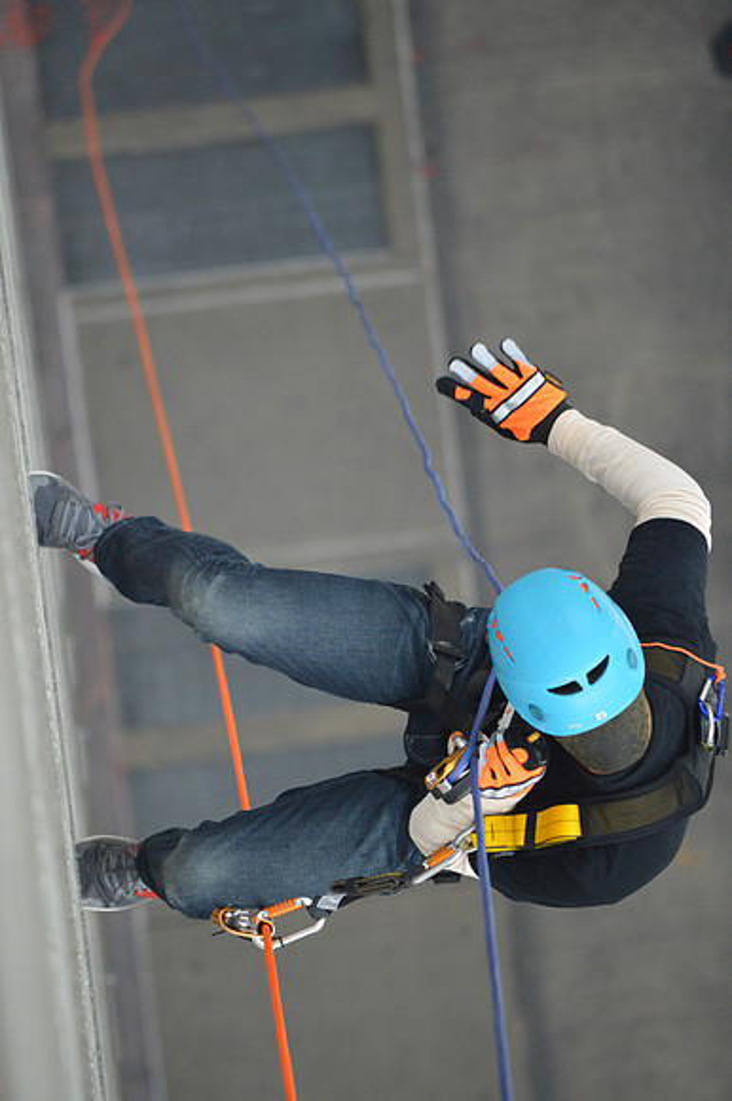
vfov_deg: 6.9
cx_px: 366
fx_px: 9160
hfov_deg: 4.6
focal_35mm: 300
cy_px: 550
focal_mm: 200
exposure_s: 1/500
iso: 1800
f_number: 5.6
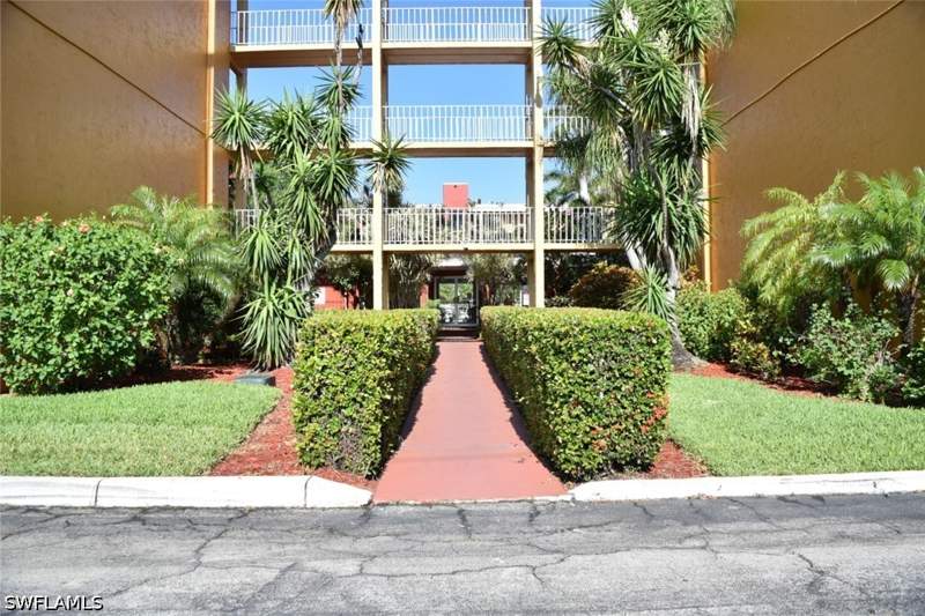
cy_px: 308
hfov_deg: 67.4
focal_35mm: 27
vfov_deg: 47.9
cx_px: 462
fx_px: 694
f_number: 6.3
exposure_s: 1/1000
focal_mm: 18
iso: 200
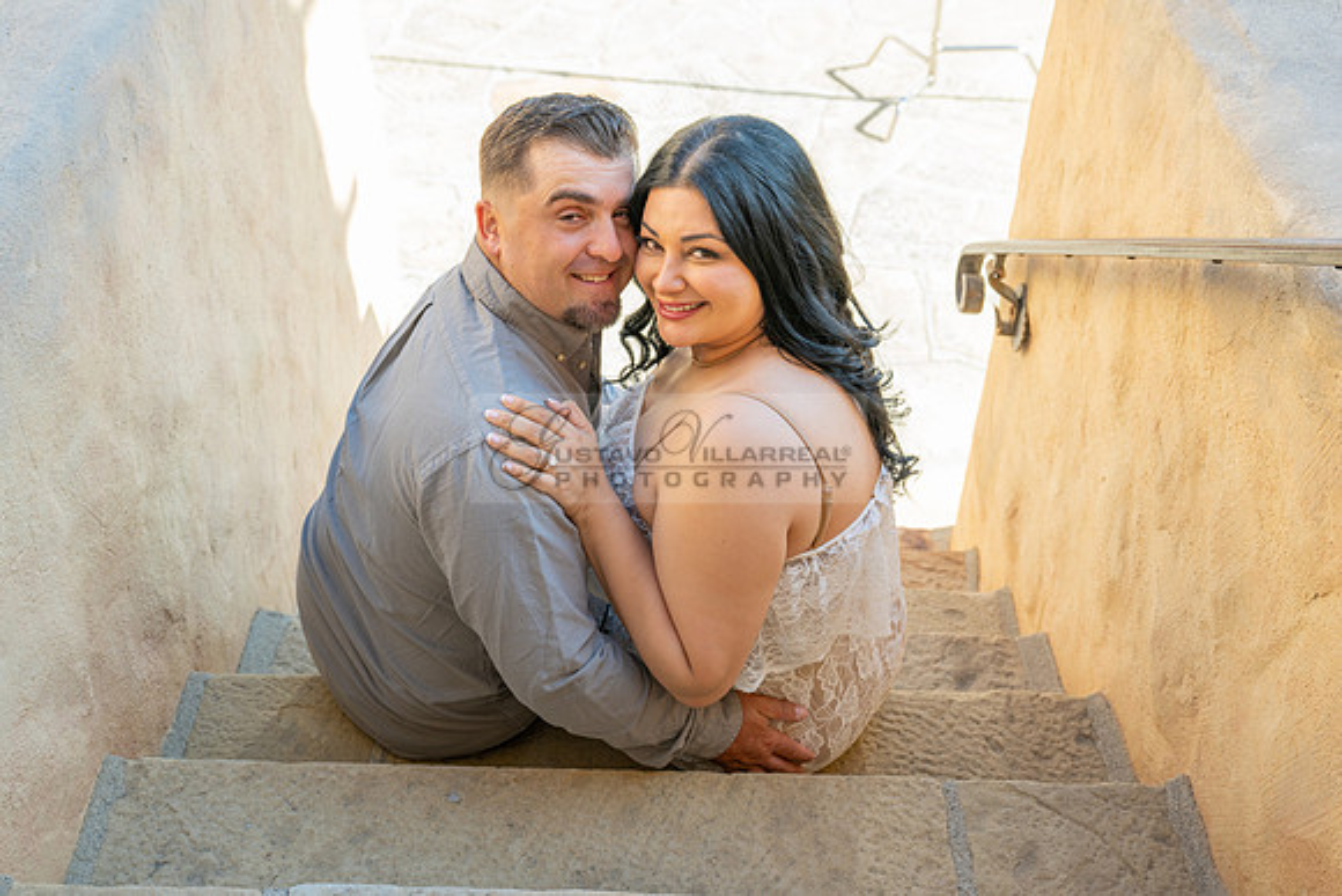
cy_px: 448
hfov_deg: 49.5
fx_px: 1454
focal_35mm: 39
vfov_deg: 34.2
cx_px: 671
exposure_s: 1/200
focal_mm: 39
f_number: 5
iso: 200
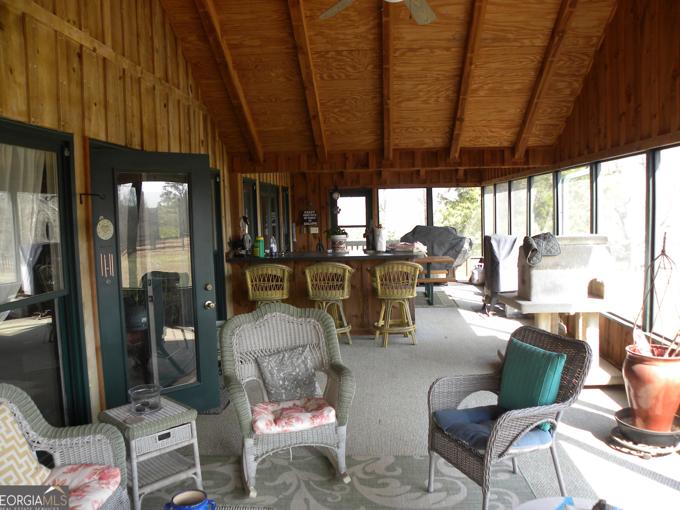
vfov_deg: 51.4
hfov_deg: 65.3
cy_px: 247
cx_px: 343
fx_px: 530
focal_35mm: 27
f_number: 2.8
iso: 75
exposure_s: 1/69.3
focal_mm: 4.6
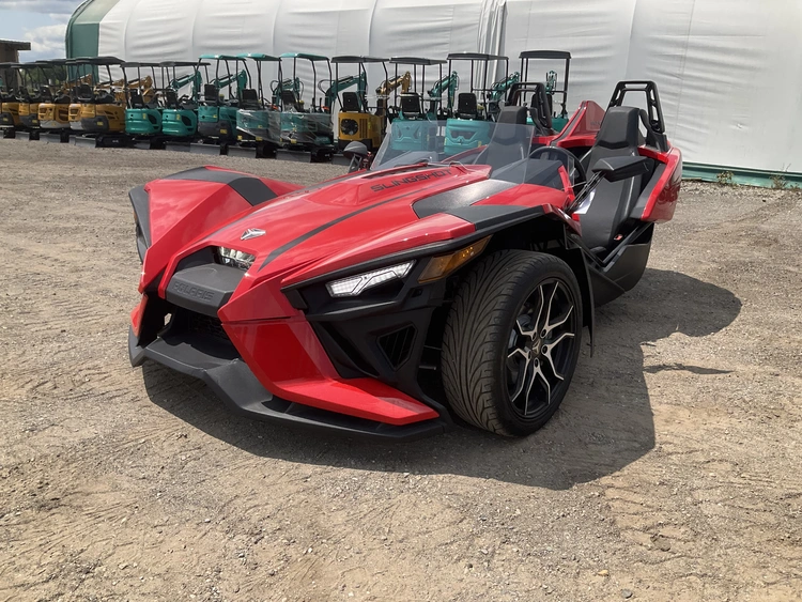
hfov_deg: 61.6
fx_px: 672
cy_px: 301
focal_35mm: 29
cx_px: 401
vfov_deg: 48.3
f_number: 1.8
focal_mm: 3
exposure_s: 1/1577
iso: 25
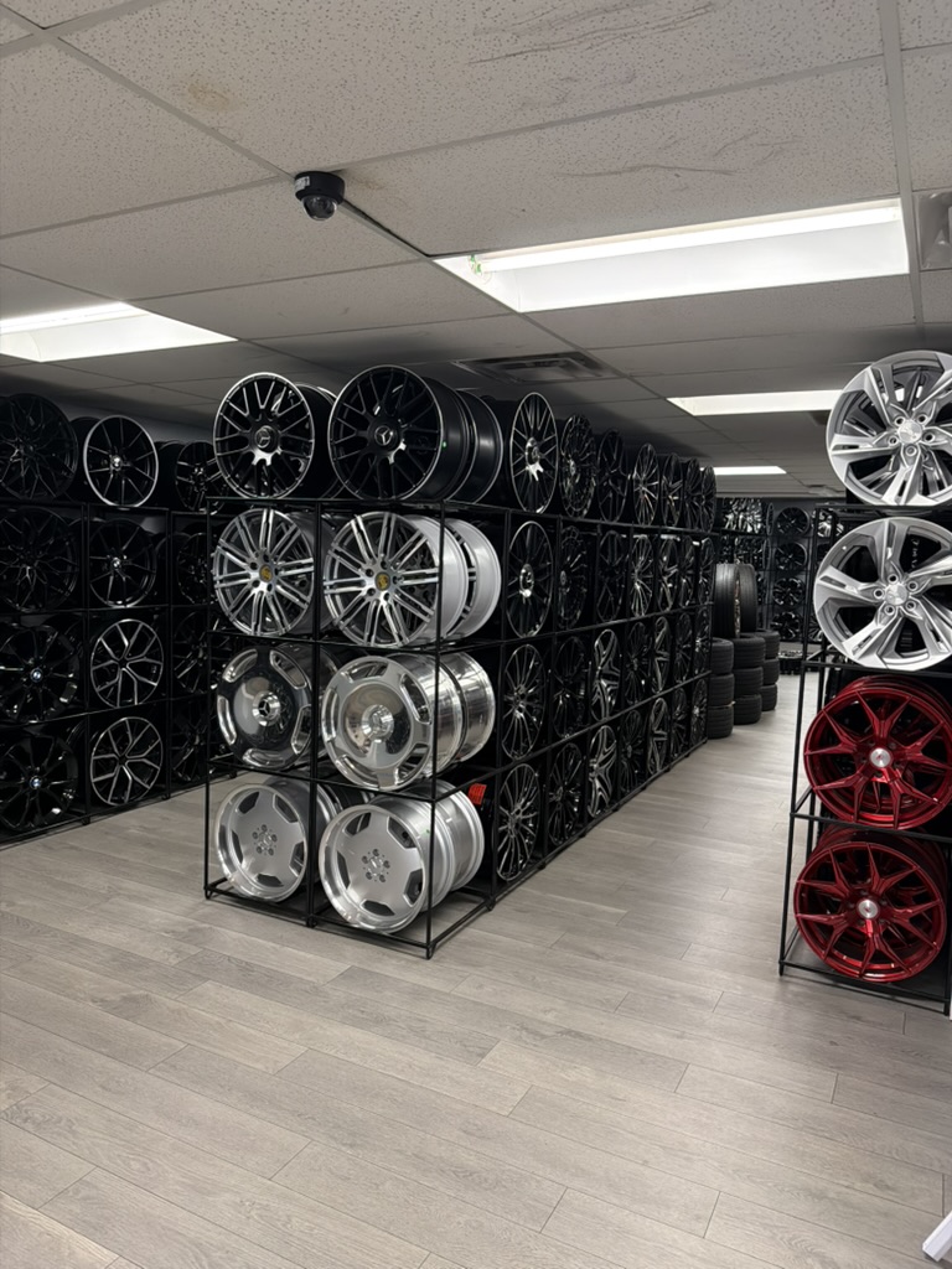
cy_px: 634
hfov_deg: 56.8
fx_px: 880
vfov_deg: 71.6
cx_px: 476
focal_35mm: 24
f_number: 1.78
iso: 400
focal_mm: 6.76
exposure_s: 1/120
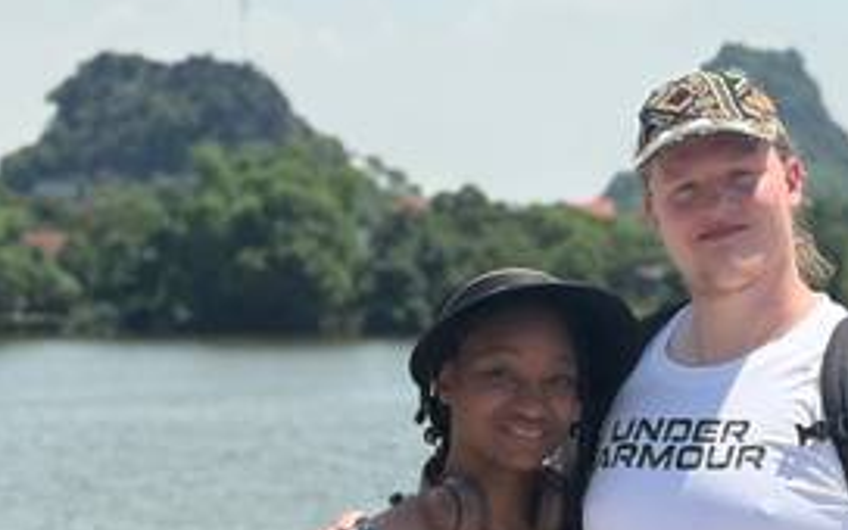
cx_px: 667
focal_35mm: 146
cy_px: 390
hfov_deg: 14.3
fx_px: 3374
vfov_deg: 9.0
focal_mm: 5.96
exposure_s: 1/3831
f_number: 1.6
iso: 40
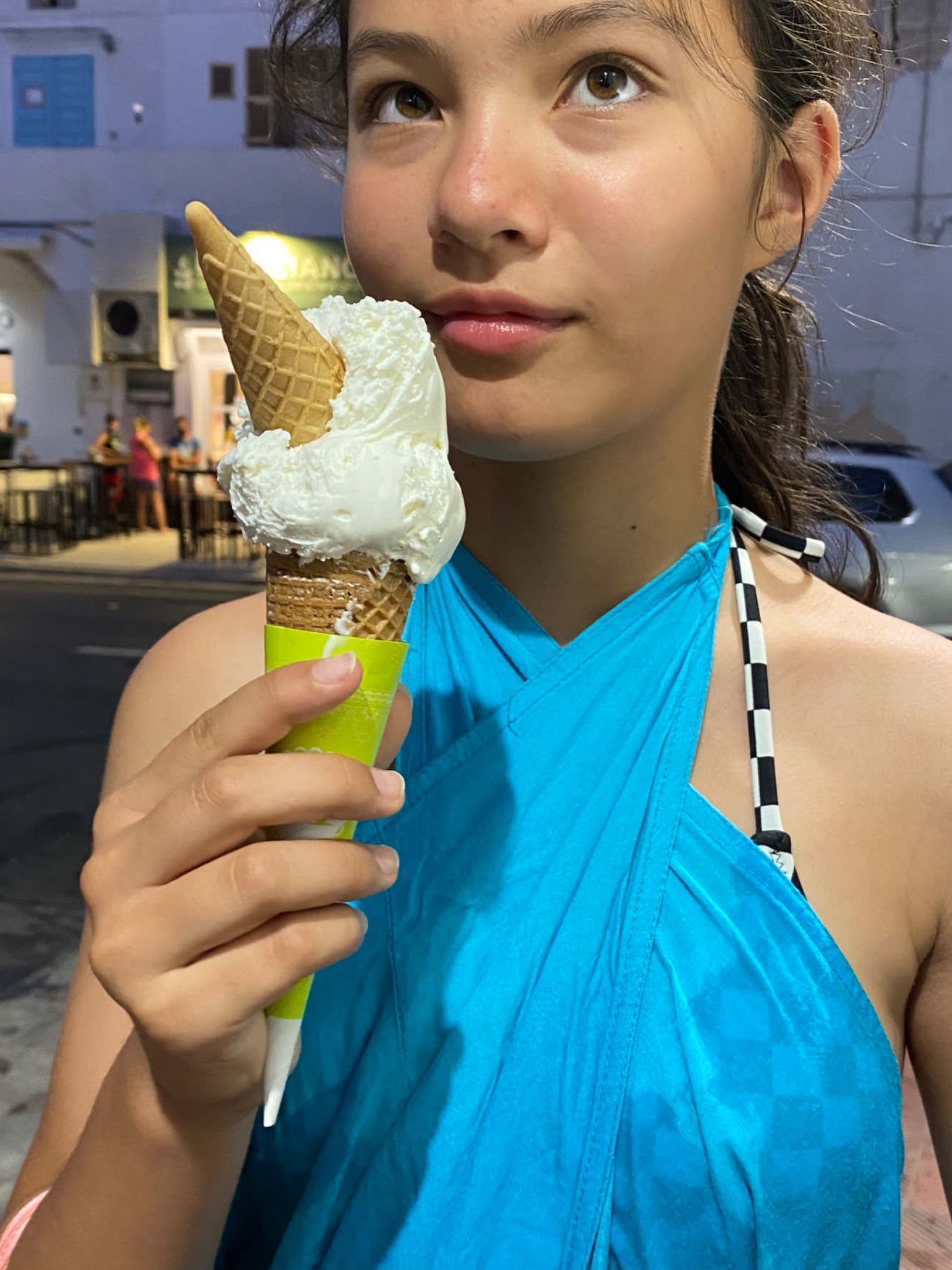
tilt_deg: -9.6
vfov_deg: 49.0
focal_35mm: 38
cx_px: 501
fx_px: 1393
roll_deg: -1.7
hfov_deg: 37.7
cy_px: 643
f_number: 1.8
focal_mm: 4.25
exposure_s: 1/50
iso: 160
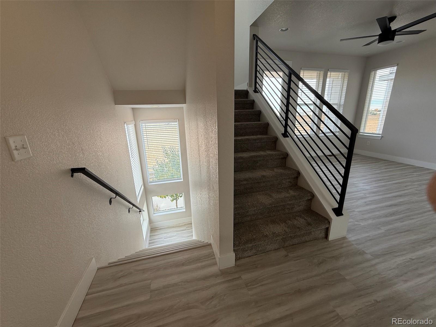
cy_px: 164
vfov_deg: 85.7
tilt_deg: -15.7
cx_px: 218
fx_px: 176
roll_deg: +1.0
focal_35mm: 14
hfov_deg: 102.1
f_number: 2.2
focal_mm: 2.22
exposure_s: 1/154
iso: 50
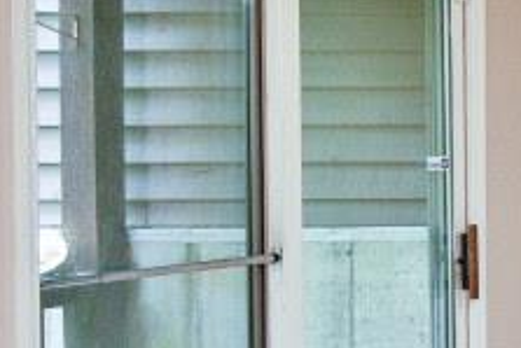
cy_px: 140
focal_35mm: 94
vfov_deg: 14.6
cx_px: 1250
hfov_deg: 14.4
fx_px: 1361
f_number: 4
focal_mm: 14
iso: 560
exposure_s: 1/60
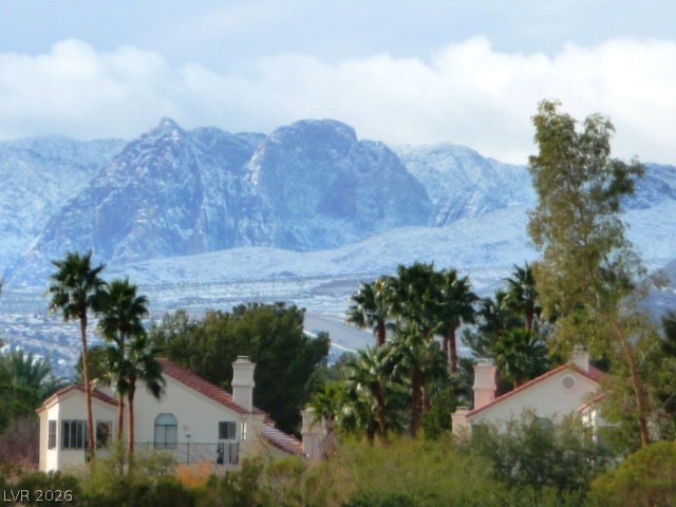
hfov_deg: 4.2
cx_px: 338
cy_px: 254
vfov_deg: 3.2
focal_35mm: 472
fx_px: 9217
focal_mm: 47
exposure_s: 1/800
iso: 160
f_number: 4.9
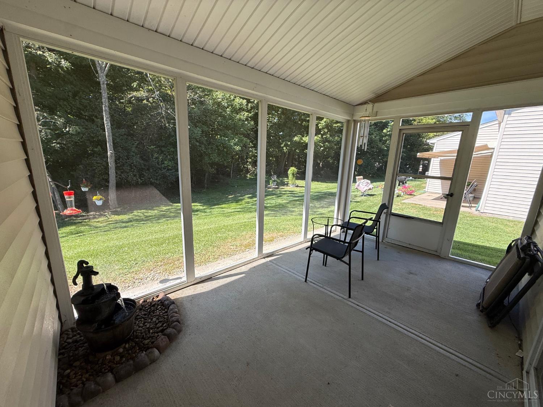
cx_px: 272
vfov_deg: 85.7
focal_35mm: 14
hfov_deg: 102.1
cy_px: 204
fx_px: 220
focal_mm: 2.22
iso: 50
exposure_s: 1/319
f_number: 2.2
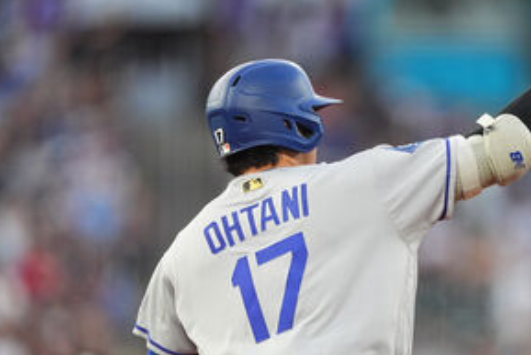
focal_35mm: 831
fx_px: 12263
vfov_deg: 1.7
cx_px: 358
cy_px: 225
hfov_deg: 2.5
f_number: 4
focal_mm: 600
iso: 4000
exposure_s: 1/1600
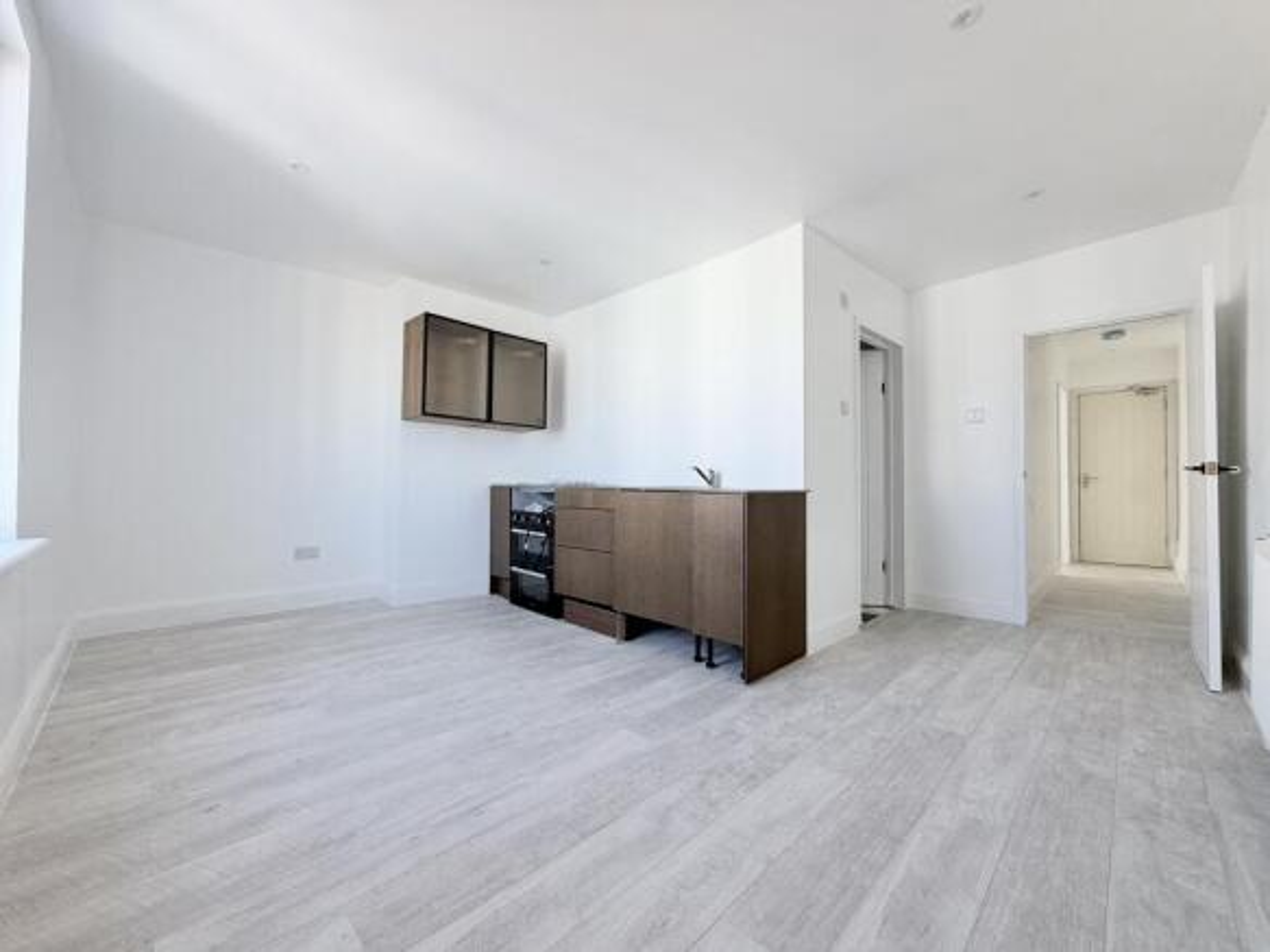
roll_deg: -0.4
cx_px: 635
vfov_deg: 85.7
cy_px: 476
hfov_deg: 102.1
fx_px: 514
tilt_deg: -0.3
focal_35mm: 14
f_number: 2.2
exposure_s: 1/121
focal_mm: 2.22
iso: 80
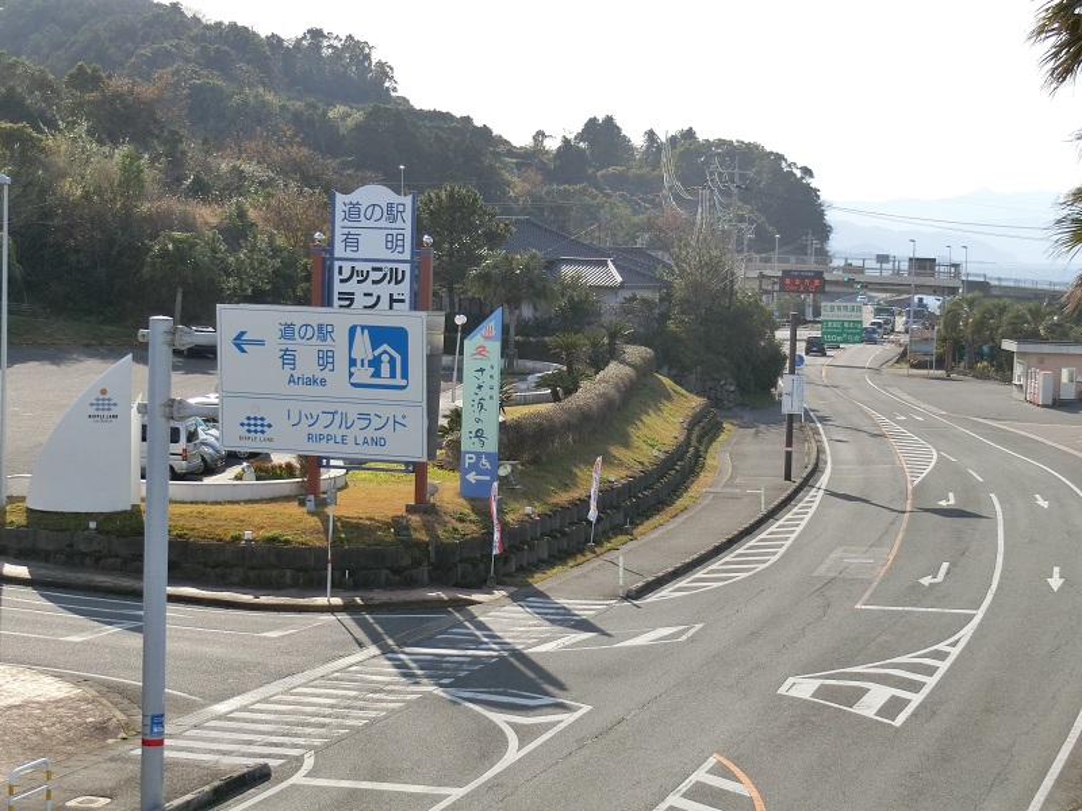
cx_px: 541
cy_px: 406
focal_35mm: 80
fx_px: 2501
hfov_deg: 24.4
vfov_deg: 18.4
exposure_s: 1/400
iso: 80
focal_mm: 14.3
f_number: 5.4
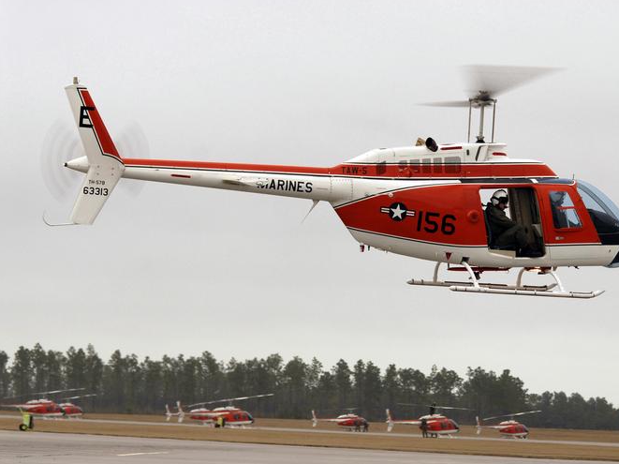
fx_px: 3281
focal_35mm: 184
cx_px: 373
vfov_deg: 8.1
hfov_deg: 10.8
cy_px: 241
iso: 100
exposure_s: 1/160
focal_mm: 105
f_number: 4.5
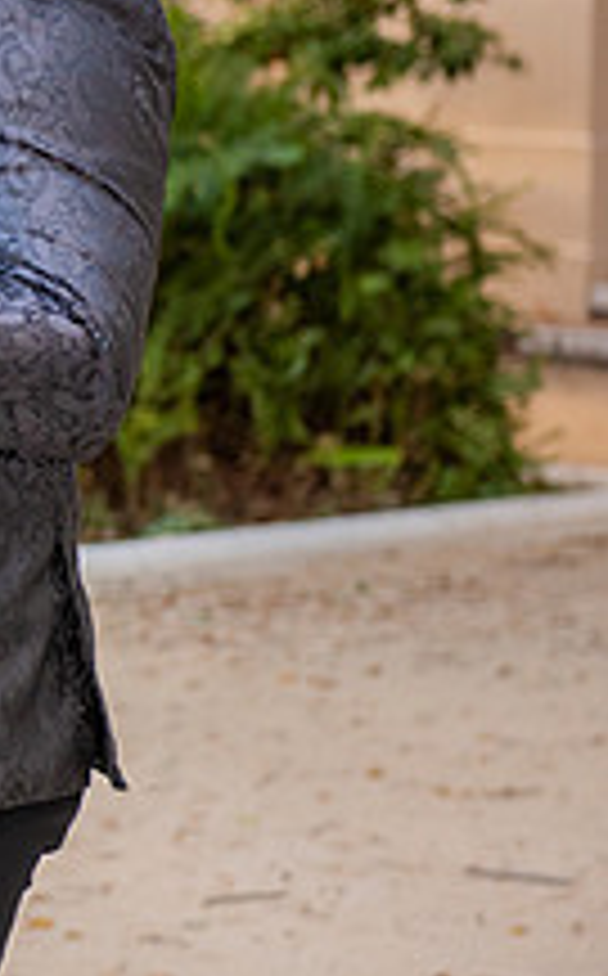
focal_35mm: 191
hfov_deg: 6.6
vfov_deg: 11.0
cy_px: 200
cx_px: -694
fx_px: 5081
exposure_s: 1/200
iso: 640
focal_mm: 70
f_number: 4.5
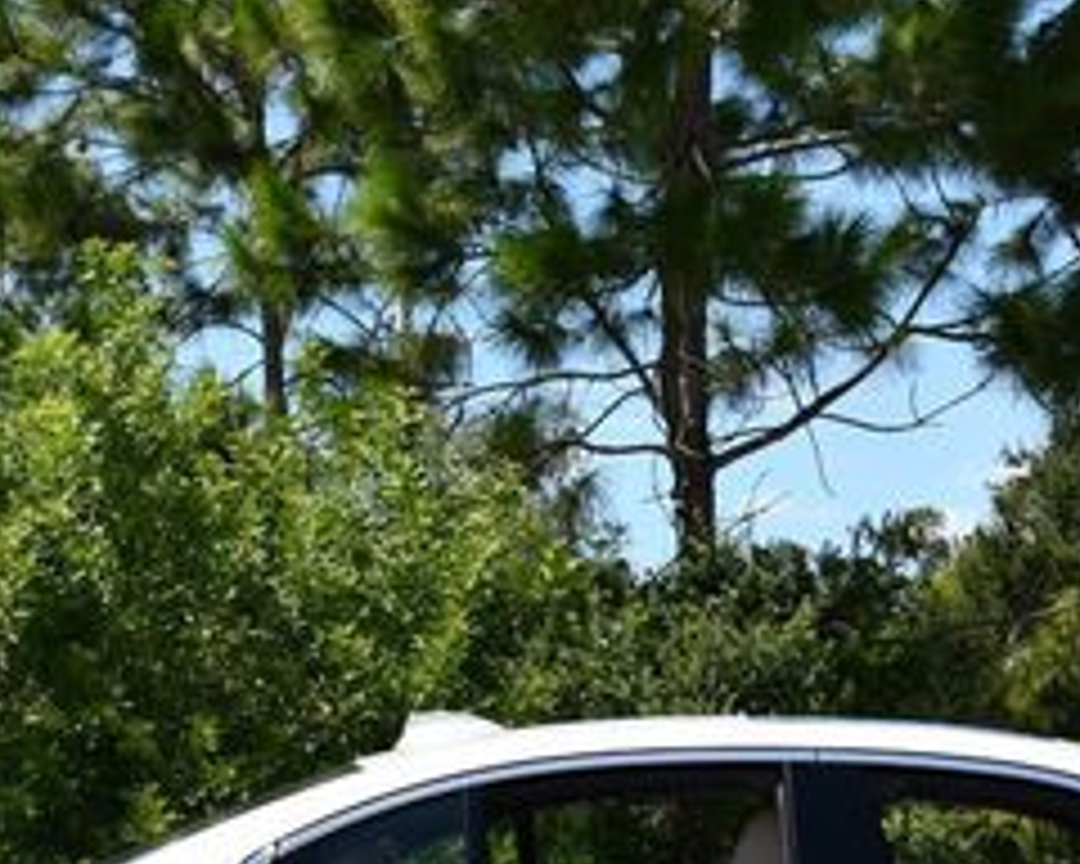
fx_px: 4155
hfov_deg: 14.6
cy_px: 801
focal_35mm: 130
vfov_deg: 11.8
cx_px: 1026
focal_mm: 26
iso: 110
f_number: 8
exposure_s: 1/250
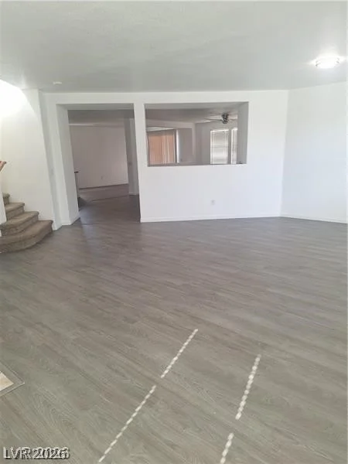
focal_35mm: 23
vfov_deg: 73.9
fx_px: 308
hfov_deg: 58.9
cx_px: 174
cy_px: 232
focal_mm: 5.54
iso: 25
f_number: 1.8
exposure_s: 1/60
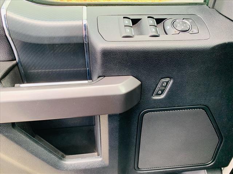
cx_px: 116
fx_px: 175
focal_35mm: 26
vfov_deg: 53.1
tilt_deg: -34.6
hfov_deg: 67.3
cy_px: 87
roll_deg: +3.6
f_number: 1.8
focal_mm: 4.25
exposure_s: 1/121
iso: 80
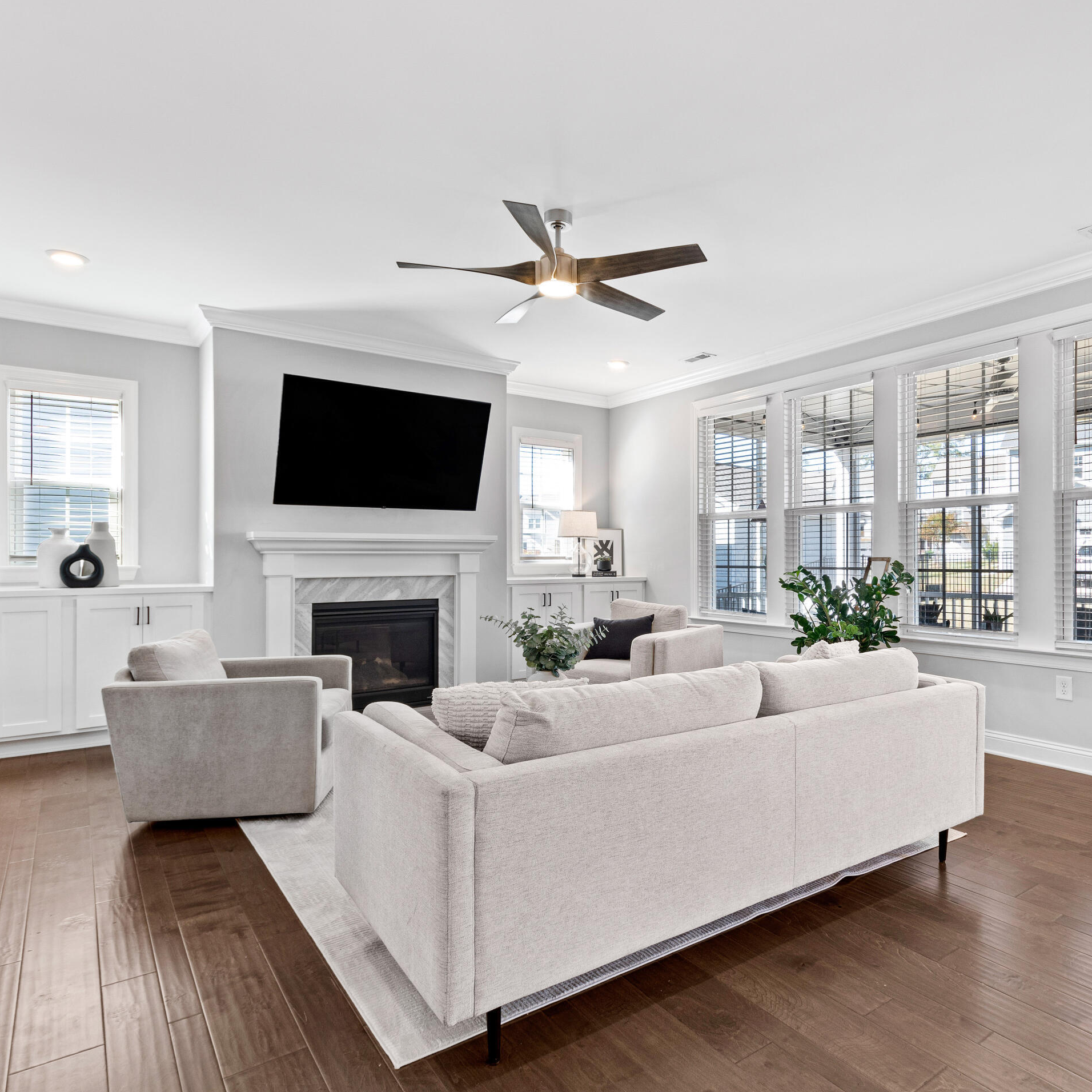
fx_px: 714
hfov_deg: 74.2
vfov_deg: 74.8
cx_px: 644
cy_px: 547
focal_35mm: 20
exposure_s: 1/1.67
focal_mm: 10
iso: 100
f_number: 8
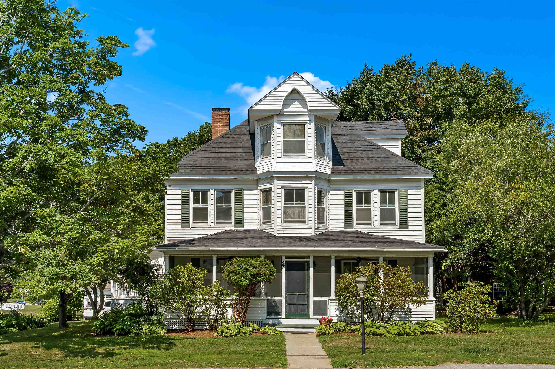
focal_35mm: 30
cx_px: 278
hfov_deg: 62.0
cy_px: 184
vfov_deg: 43.5
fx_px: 462
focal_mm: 30
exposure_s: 1/320
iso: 100
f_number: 9
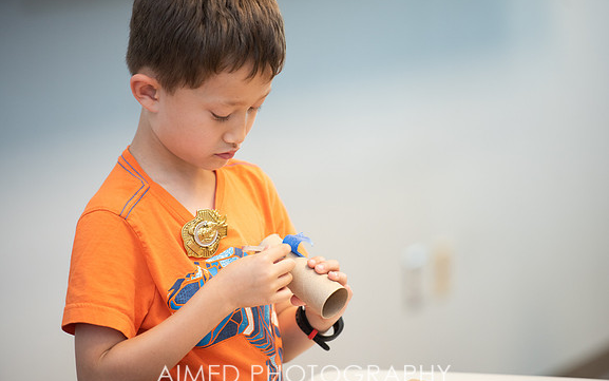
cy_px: 190
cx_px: 305
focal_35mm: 205
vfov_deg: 6.4
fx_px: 3403
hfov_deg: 10.2
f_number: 2.8
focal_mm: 200
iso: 800
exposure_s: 1/250
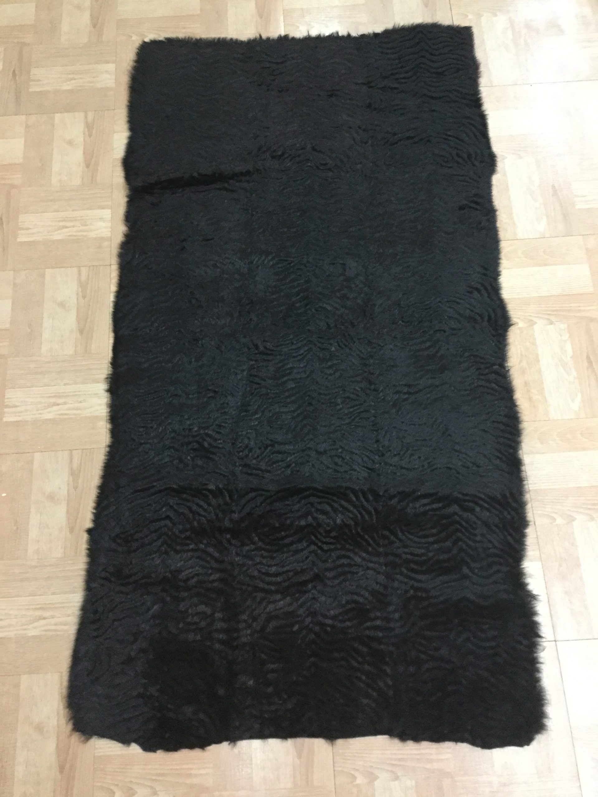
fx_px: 714
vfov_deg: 58.4
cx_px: 299
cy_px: 398
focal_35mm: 31
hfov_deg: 45.4
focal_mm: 3.3
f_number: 2.4
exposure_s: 1/30
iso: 250
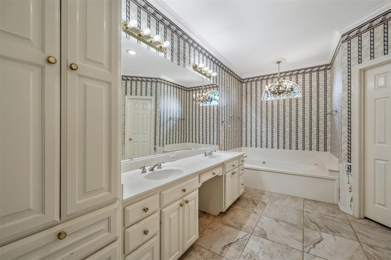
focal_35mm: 15
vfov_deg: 77.3
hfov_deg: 100.4
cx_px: 196
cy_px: 130
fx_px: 163
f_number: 8
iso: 800
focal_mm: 15
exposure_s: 1/30
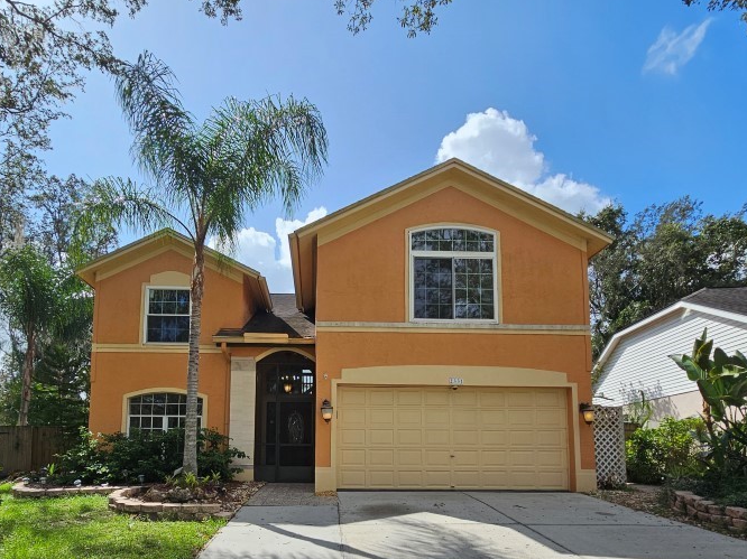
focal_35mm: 20
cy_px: 407
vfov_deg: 62.8
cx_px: 320
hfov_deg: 81.3
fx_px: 431
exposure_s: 1/2544
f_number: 2.2
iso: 50
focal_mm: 2.2
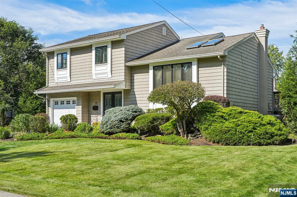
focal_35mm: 42
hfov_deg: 46.4
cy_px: 98
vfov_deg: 31.9
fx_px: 346
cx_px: 148
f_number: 5.6
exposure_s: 1/3200
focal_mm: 28
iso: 400
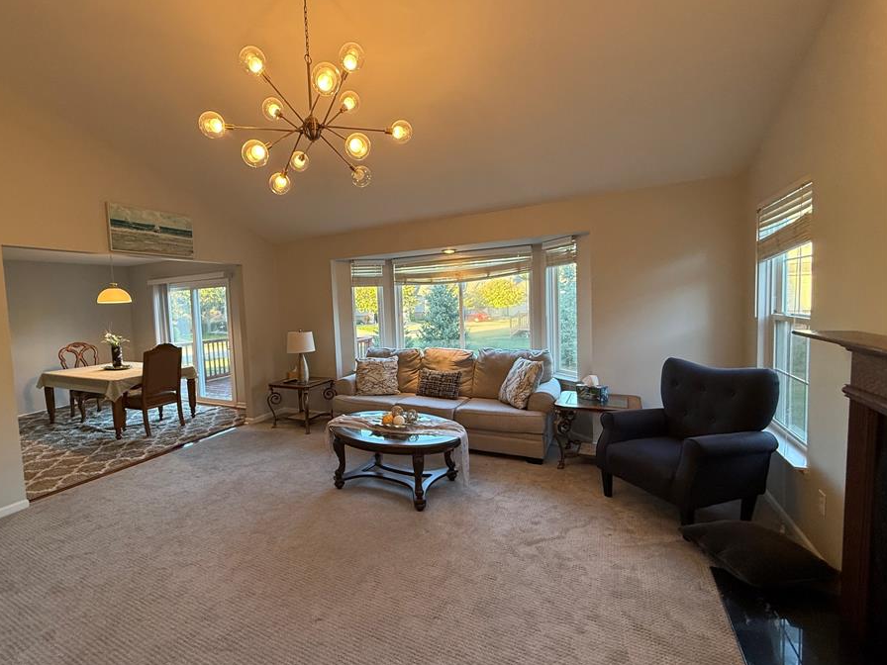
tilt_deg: -3.4
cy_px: 330
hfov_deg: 93.9
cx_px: 383
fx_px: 410
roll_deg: +2.6
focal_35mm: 16
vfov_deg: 78.1
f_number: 2.2
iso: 200
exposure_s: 1/120
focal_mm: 2.22
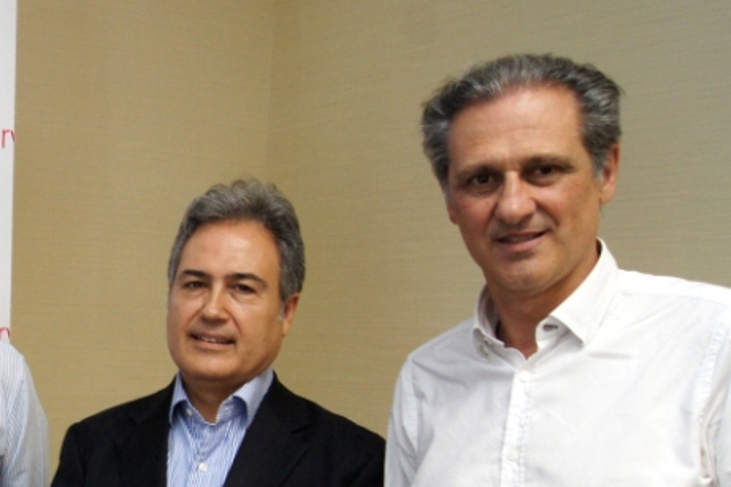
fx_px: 1218
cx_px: -63
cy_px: 440
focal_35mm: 60
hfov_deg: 30.1
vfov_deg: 22.1
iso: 800
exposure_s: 1/60
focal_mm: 18
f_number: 7.1
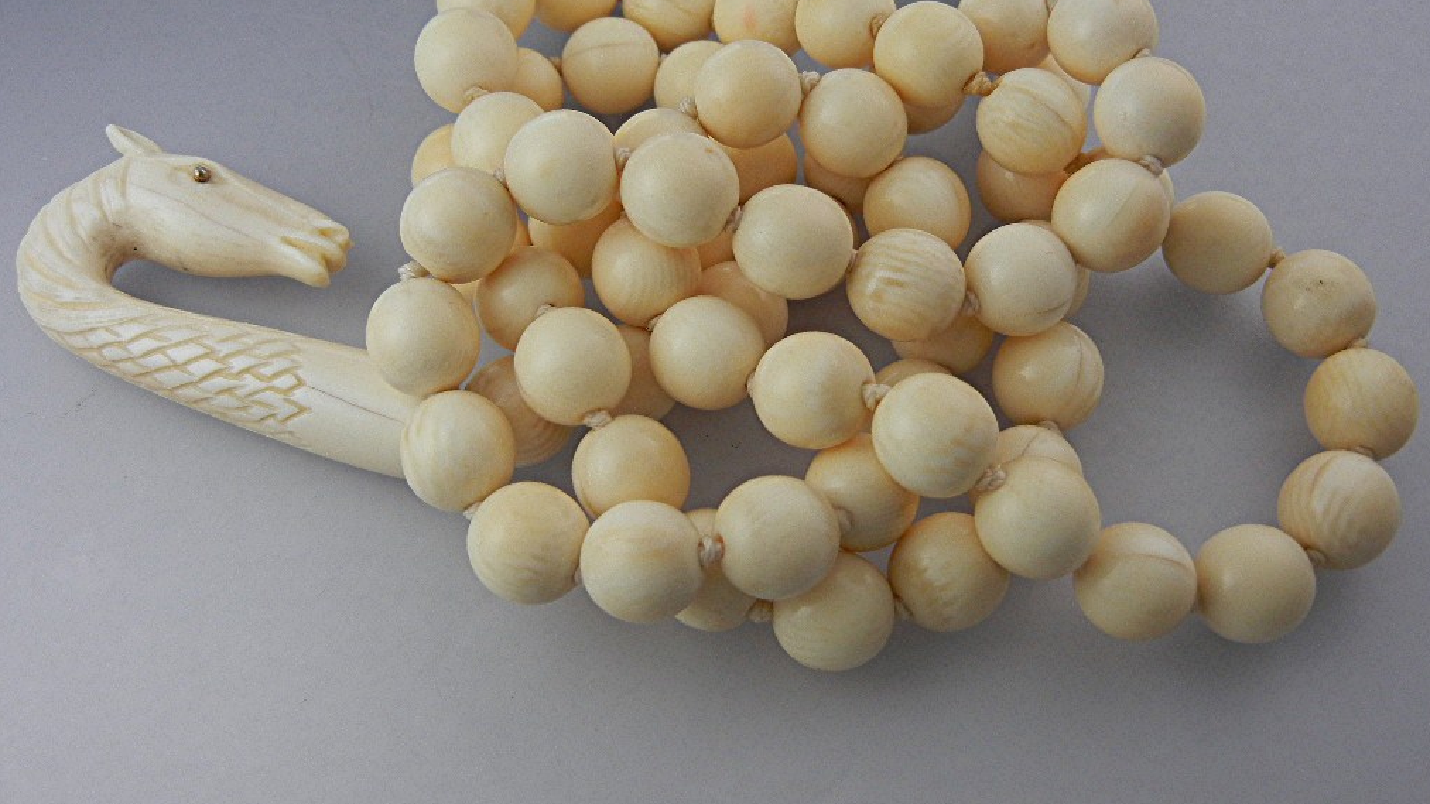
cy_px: 317
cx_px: 721
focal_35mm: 43
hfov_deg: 47.4
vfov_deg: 27.6
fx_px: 1630
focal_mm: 7.1
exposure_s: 1/60
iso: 164
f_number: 3.7
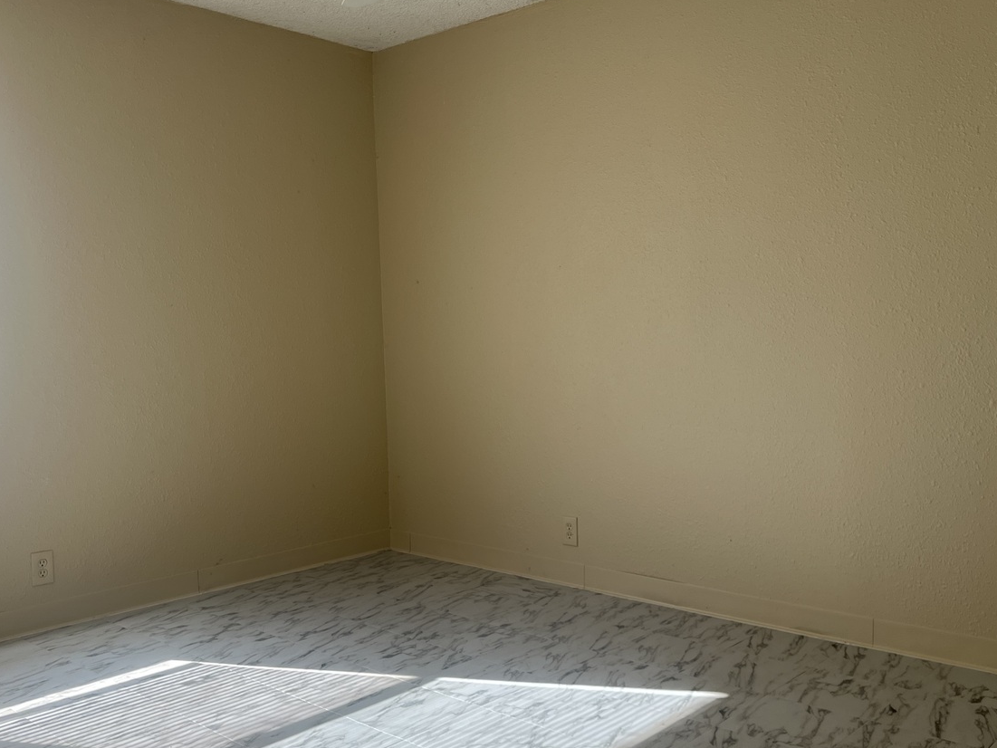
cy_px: 419
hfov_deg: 54.0
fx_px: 979
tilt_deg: -6.0
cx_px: 502
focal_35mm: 34
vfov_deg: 41.7
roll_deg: +1.9
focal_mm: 5.1
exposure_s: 1/255
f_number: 1.6
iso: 40
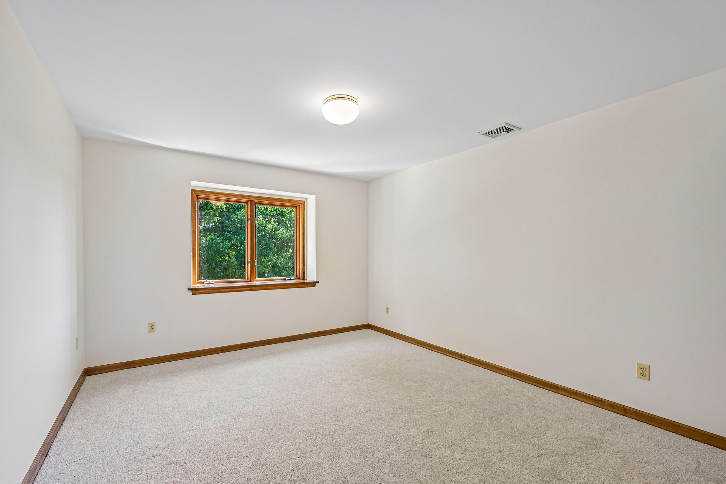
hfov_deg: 100.3
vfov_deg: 77.2
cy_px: 257
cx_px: 341
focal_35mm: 15
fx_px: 302
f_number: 8
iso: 320
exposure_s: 1/15
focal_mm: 14
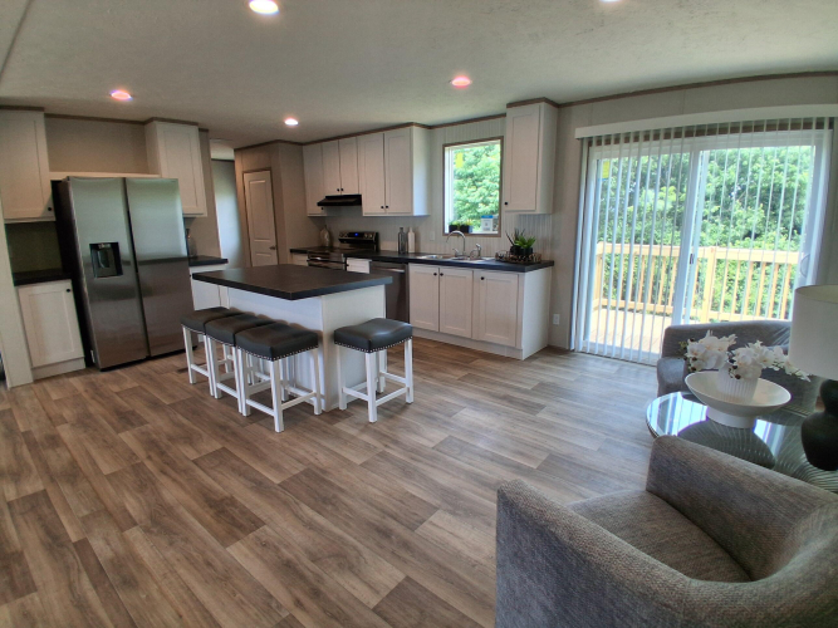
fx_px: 411
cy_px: 314
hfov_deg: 91.0
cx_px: 419
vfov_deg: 74.7
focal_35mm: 17
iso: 50
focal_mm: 1.4
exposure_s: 1/120
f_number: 2.2
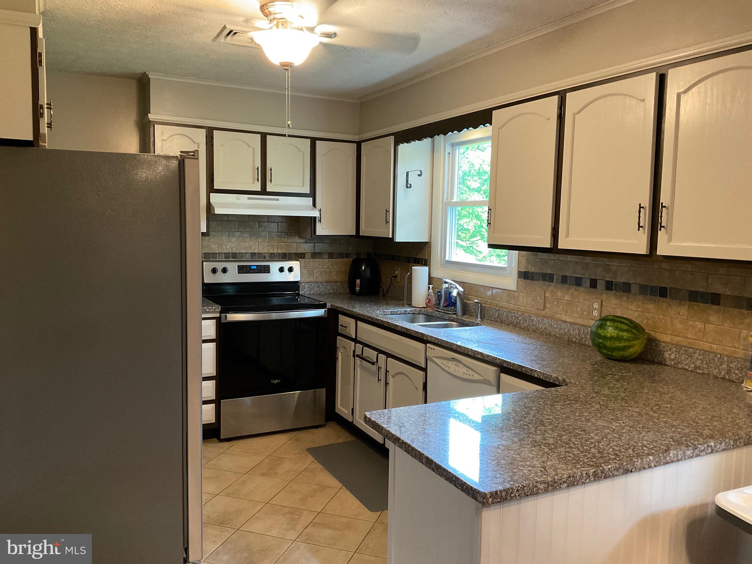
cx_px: 376
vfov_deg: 48.2
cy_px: 282
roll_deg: -1.5
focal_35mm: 29
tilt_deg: -5.0
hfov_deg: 61.7
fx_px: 630
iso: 250
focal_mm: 3
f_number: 1.8
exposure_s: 1/40
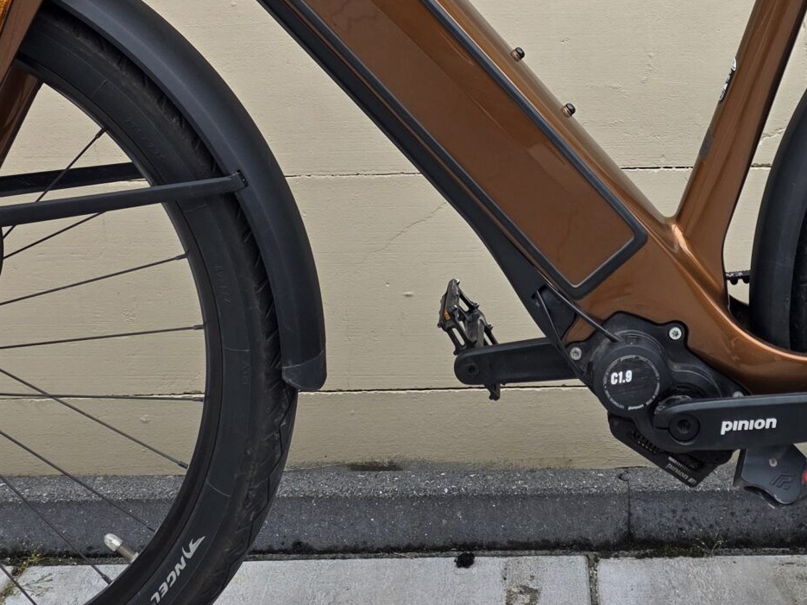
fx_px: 1469
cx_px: 569
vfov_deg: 22.4
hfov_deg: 30.4
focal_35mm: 63
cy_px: -3
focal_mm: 6.25
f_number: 1.7
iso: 40
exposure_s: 1/359
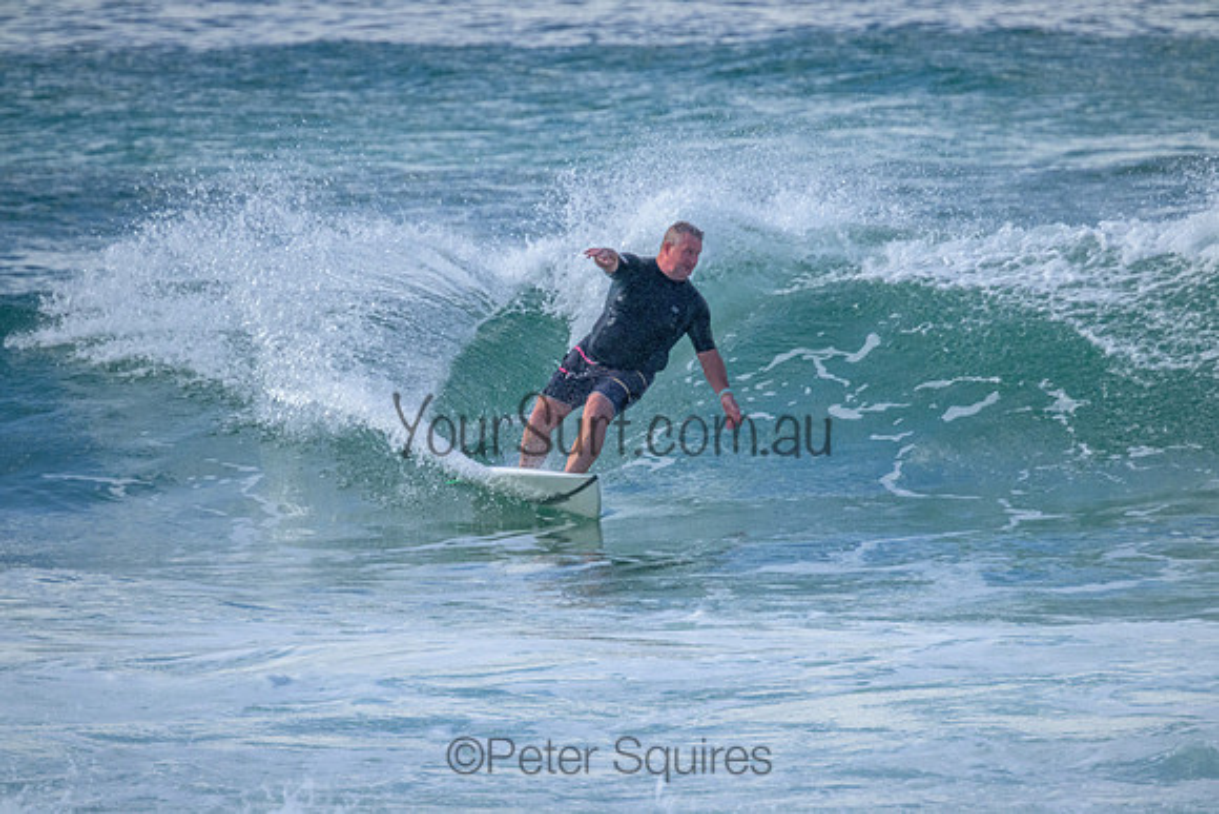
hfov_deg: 2.6
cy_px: 407
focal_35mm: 800
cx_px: 610
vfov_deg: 1.7
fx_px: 27094
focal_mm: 800
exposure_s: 1/1250
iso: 3600
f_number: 11
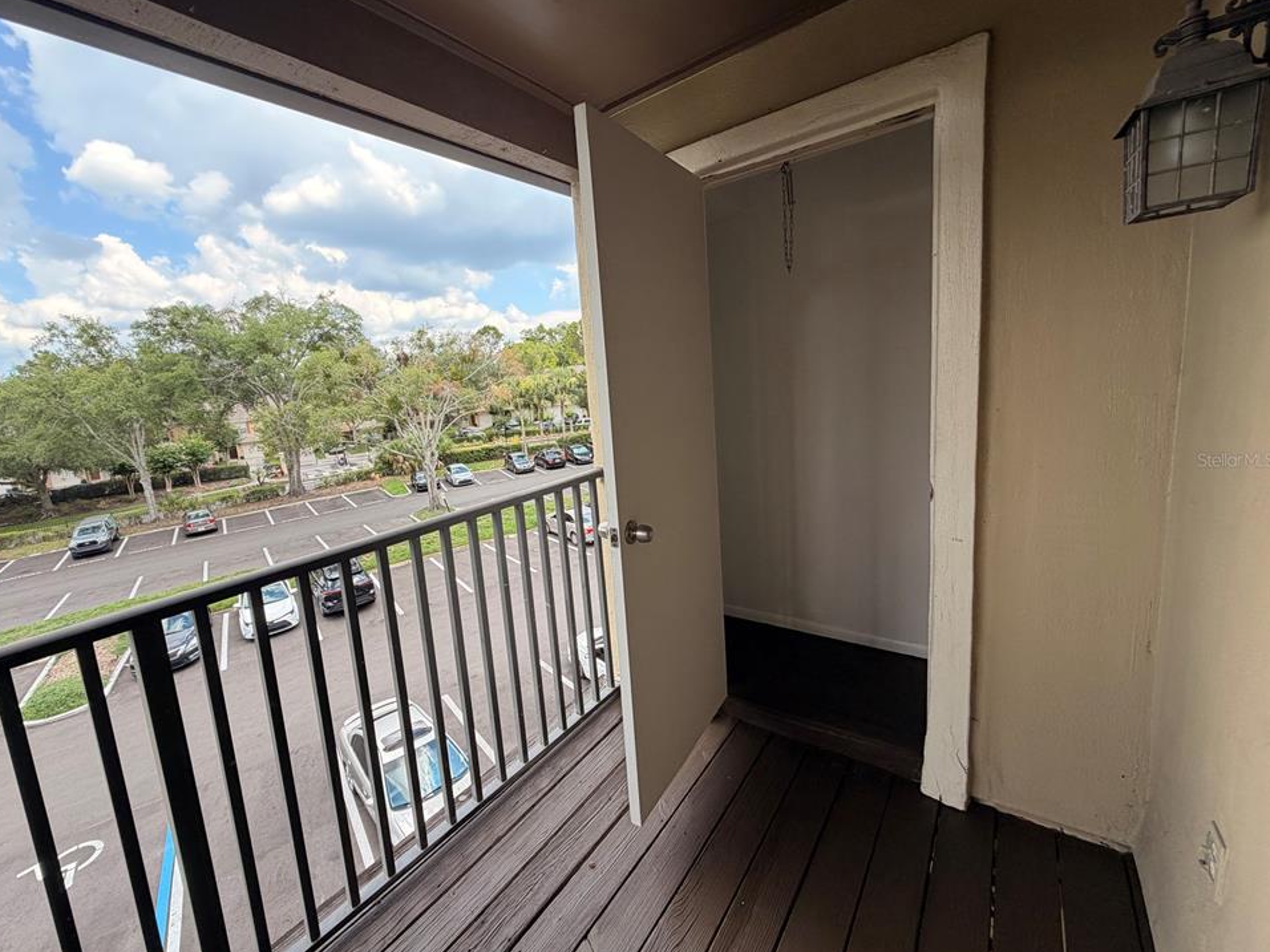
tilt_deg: -7.8
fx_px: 550
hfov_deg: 98.1
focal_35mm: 15
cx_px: 598
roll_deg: +5.7
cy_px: 459
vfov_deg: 81.7
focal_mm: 2.22
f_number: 2.2
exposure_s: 1/260
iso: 50
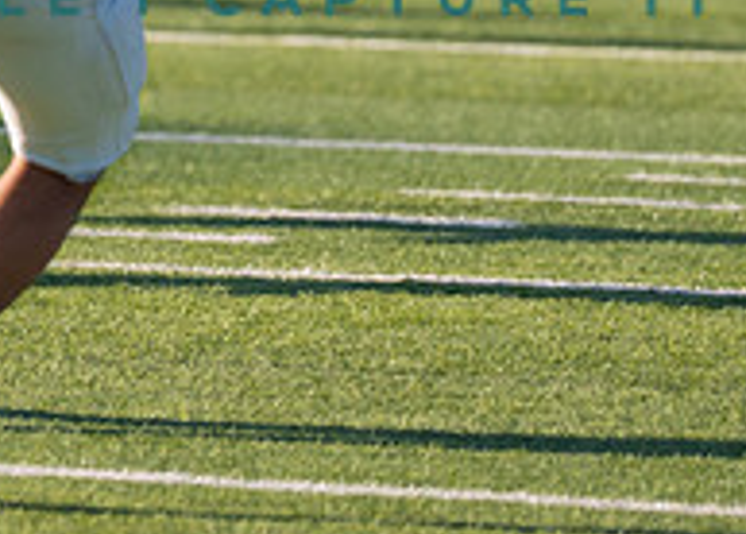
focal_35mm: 817
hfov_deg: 2.5
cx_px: -706
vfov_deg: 1.8
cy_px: -106
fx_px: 17316
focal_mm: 159
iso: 250
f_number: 2.8
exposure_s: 1/4000
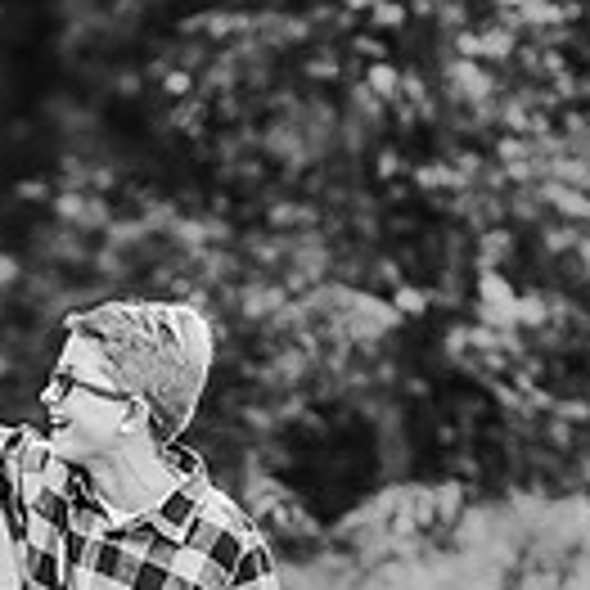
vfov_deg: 5.5
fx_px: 6171
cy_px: 673
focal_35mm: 320
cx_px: -131
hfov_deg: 5.4
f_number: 2.2
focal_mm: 85
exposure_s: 1/200
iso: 200
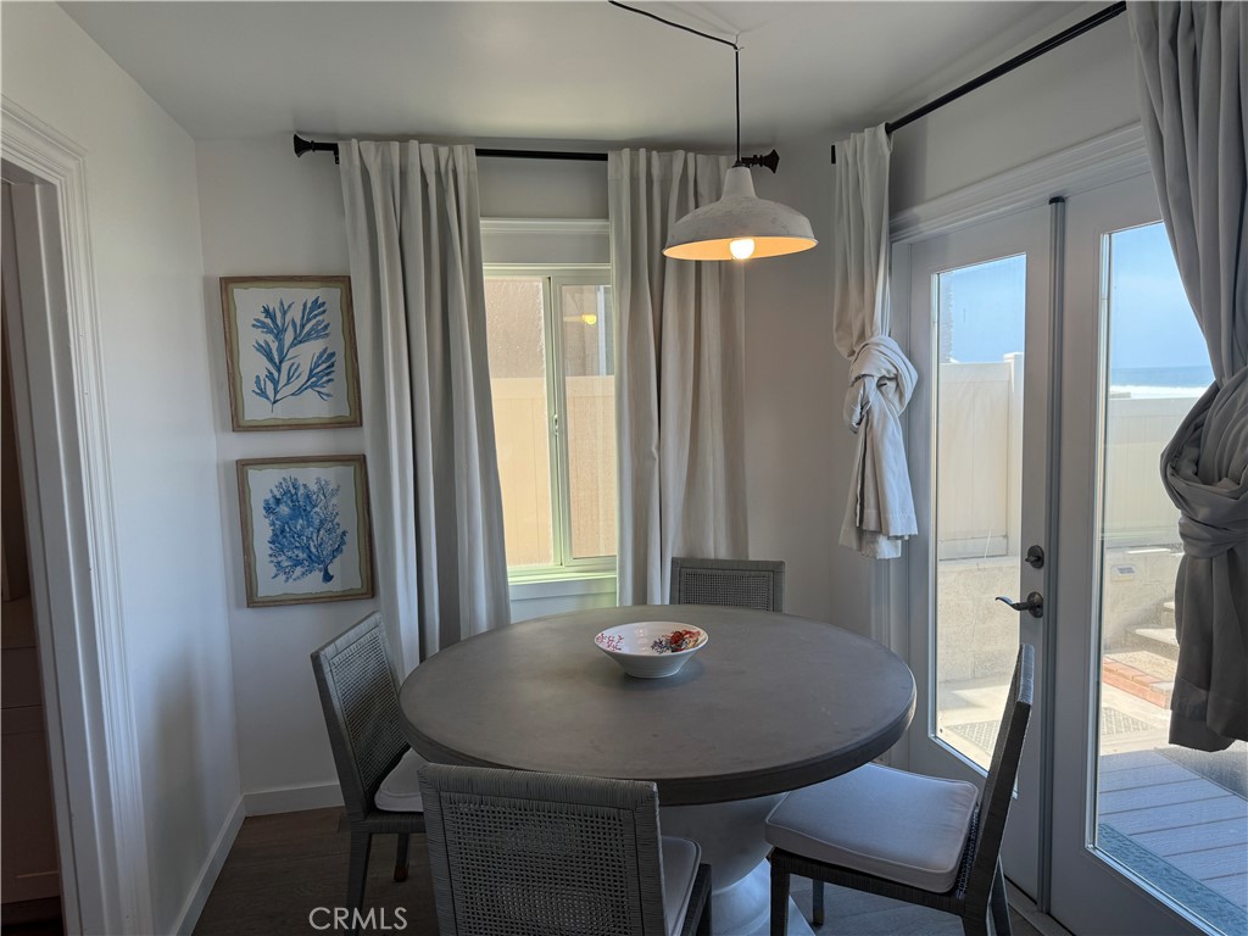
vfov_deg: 56.8
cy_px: 468
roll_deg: +1.2
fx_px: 865
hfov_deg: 71.6
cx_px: 624
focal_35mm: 24
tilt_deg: -5.2
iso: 80
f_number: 1.78
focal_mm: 6.76
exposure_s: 1/399
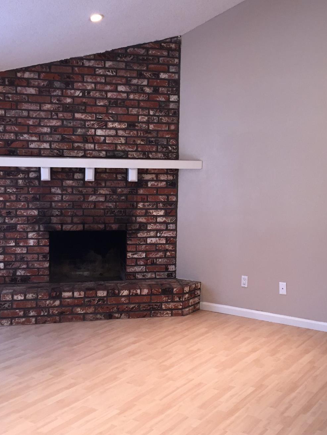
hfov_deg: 32.7
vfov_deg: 42.9
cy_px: 203
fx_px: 554
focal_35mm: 44
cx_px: 211
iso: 64
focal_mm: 4.15
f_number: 2.2
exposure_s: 1/30
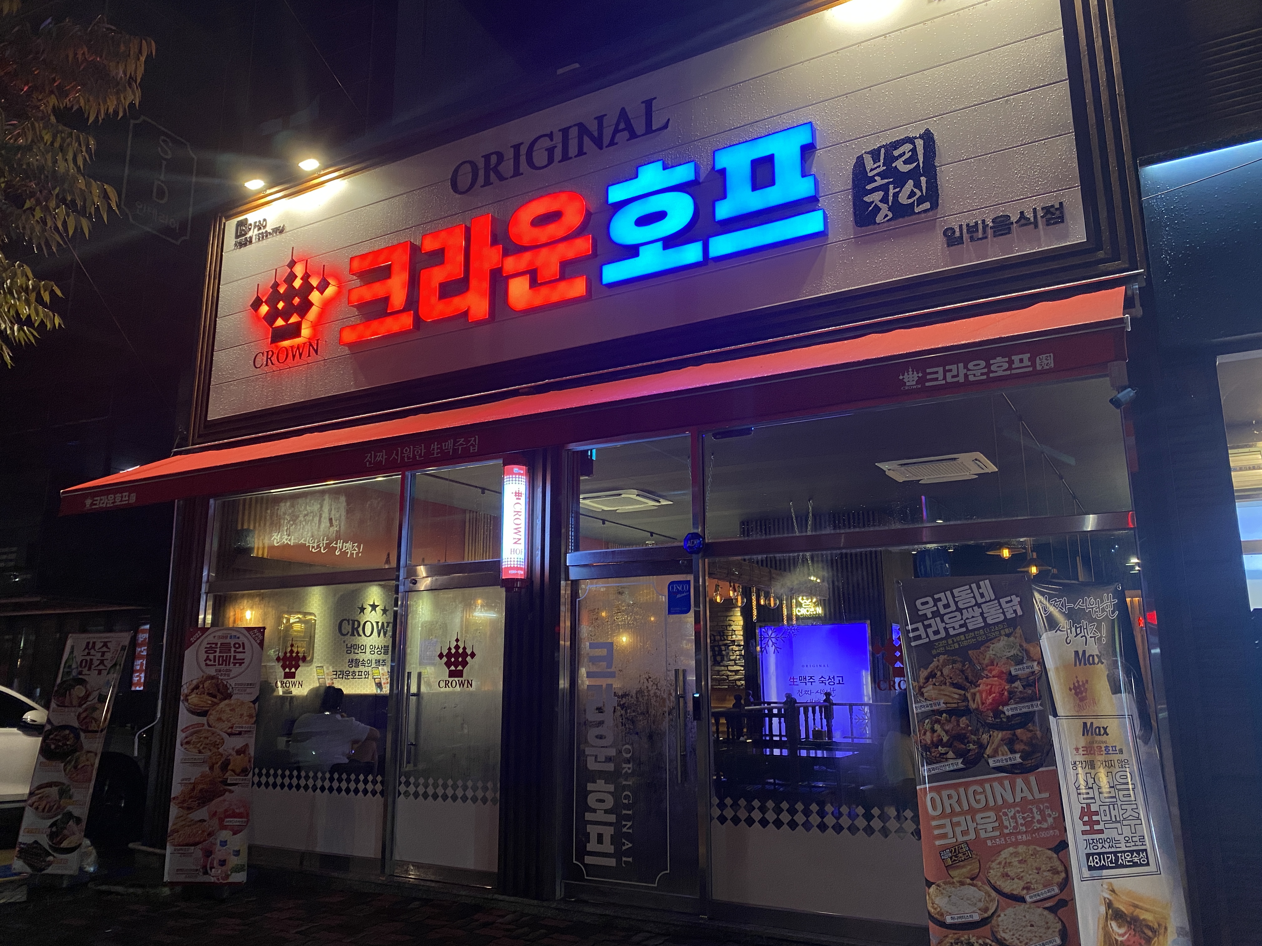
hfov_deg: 67.3
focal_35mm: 26
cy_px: 473
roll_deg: -0.5
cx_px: 631
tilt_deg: +12.4
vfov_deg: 53.1
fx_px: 948
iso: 125
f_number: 1.8
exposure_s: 1/60
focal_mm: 4.25
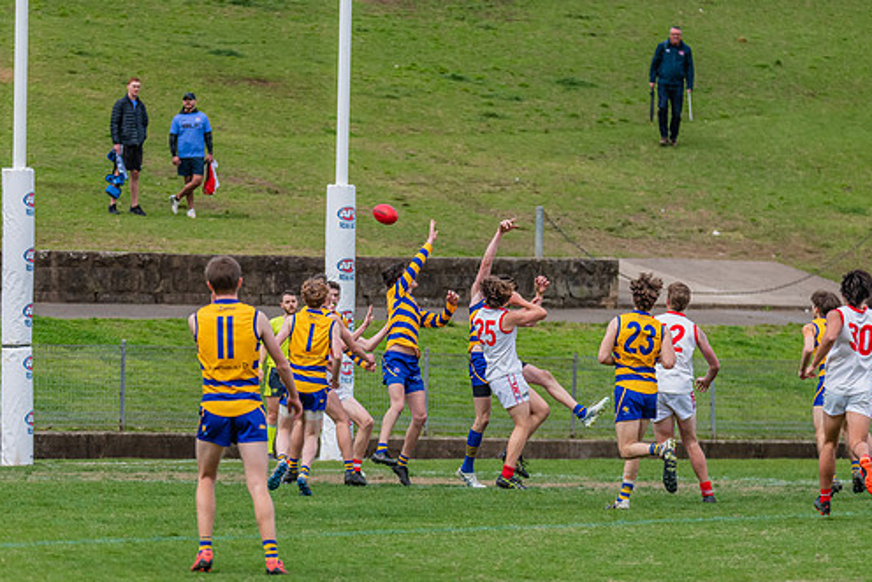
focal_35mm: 333
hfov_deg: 6.2
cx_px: 426
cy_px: 292
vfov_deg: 4.1
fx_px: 8068
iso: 900
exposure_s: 1/1600
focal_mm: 240
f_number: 5.3
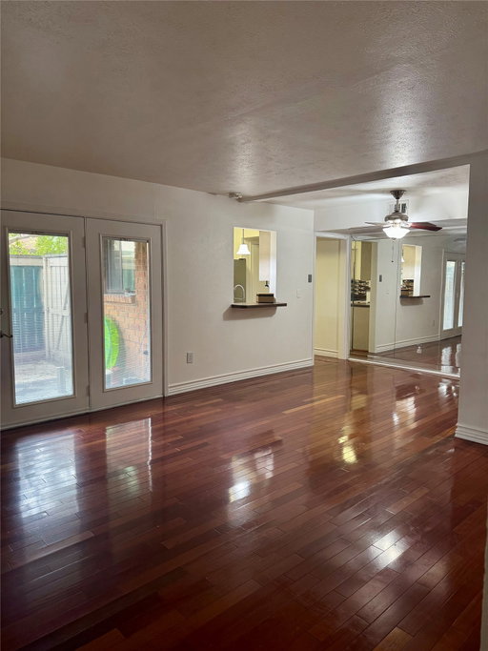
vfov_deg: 71.6
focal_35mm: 24
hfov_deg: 56.8
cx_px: 244
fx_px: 451
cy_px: 326
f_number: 1.78
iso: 250
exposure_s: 1/60
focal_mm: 6.76
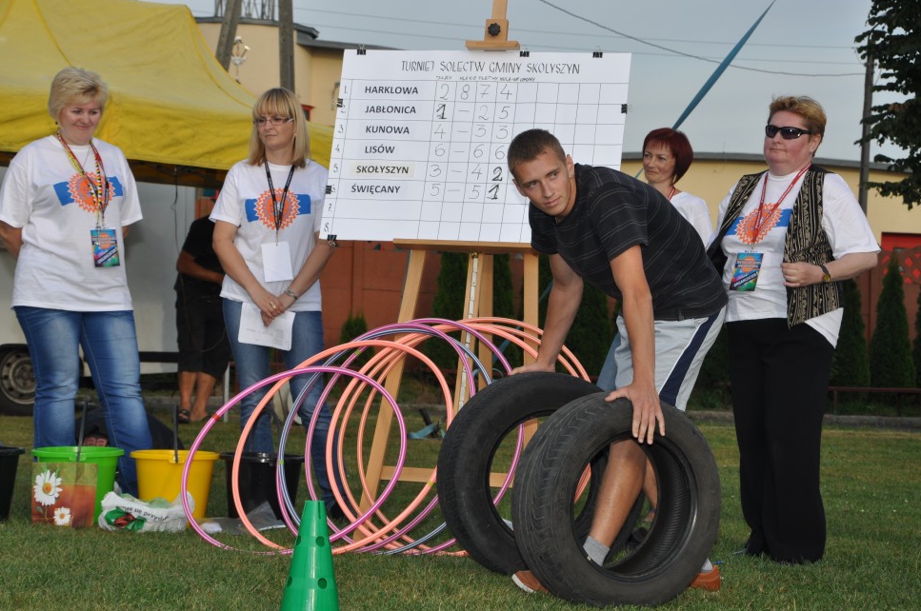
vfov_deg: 15.1
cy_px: 314
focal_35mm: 90
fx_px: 2299
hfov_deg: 22.6
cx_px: 456
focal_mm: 58
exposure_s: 1/200
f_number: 9
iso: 200
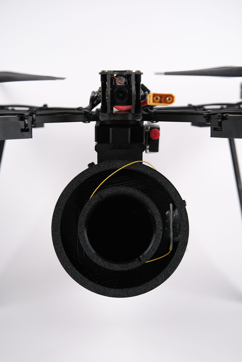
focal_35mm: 84
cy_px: 181
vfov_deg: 24.2
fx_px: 847
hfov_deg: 16.3
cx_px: 121
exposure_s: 1/200
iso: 1000
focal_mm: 56
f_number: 3.6
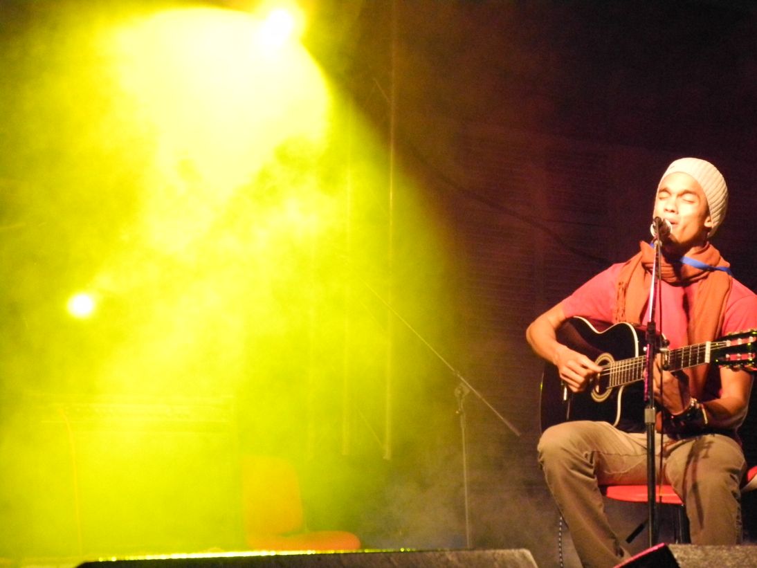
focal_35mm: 105
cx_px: 378
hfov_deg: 18.7
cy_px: 284
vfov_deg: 14.1
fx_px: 2297
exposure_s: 1/126
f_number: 4.5
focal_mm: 22.5
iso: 1600
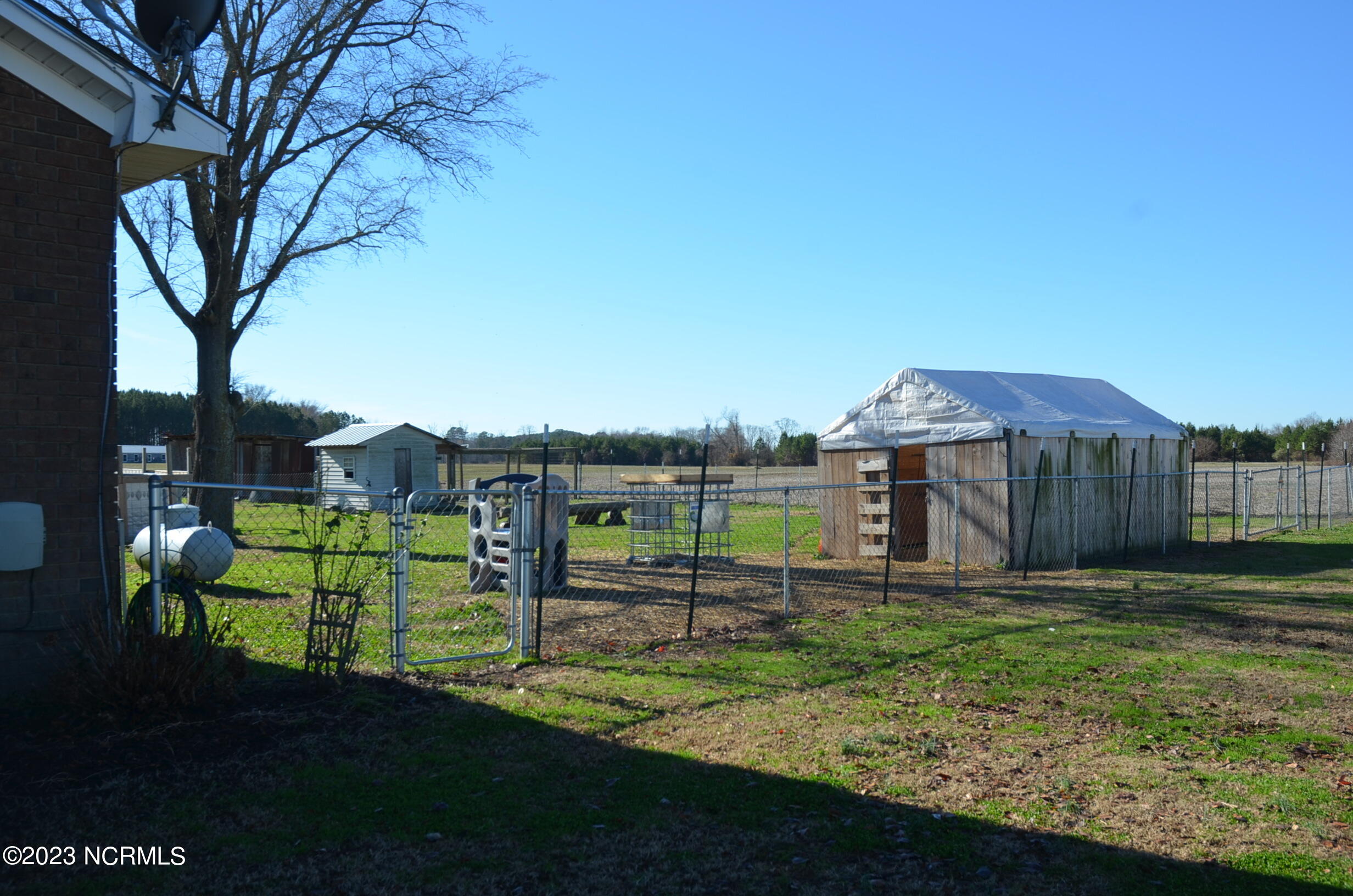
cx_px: 676
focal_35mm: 33
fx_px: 1238
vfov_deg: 39.8
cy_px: 448
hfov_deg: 57.3
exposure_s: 1/250
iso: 125
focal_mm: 22
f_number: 8
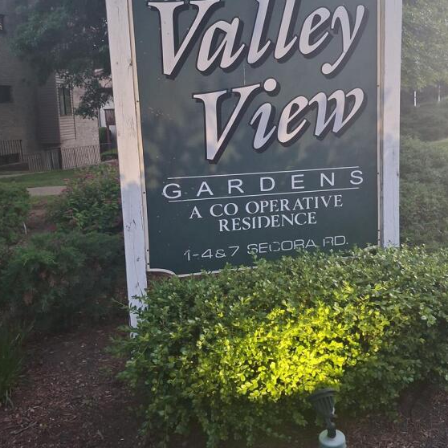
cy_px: 191
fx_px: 556
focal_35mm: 38
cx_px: 259
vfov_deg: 43.7
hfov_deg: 43.7
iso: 160
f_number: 1.8
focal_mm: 4.69
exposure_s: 1/60
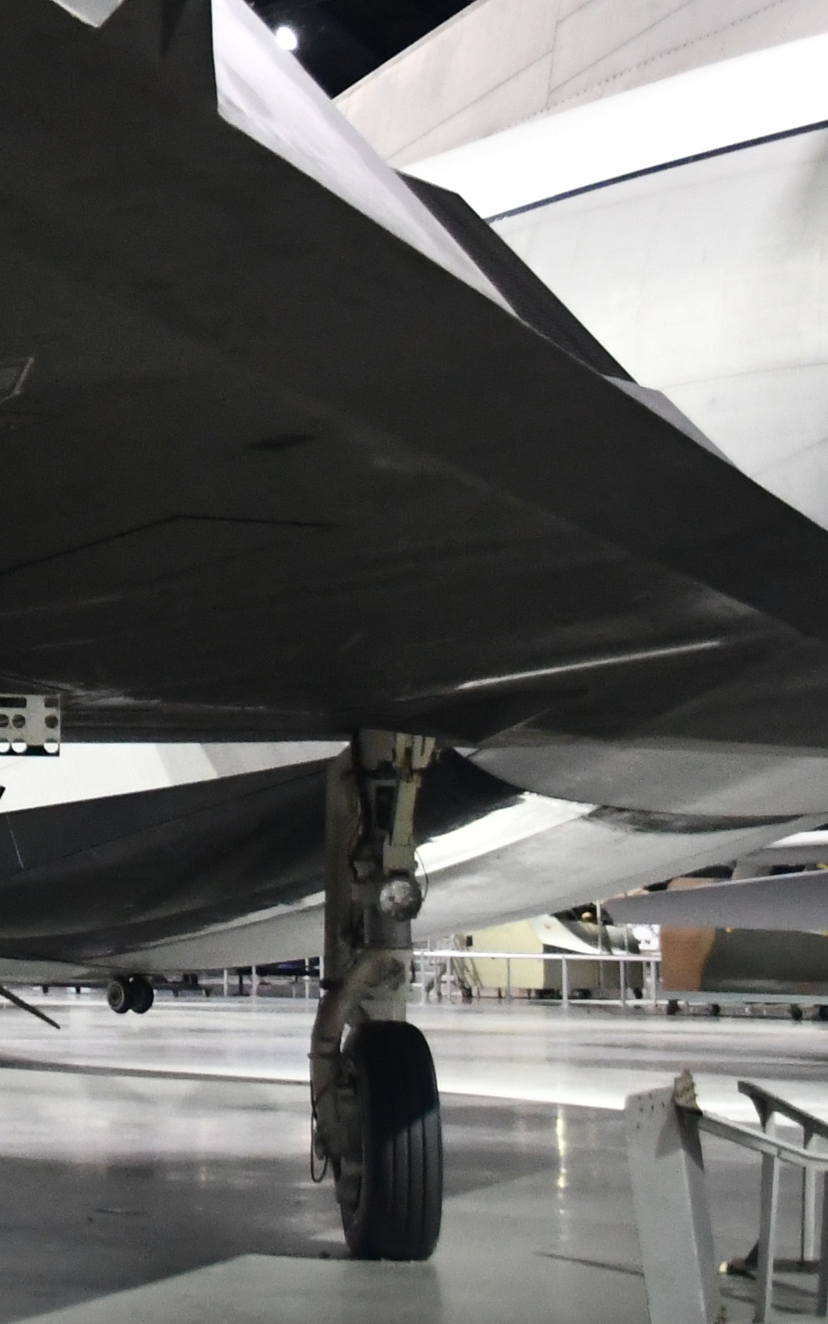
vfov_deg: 20.2
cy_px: 129
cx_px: -257
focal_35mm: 101
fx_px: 3646
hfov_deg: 12.5
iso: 3200
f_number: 3.5
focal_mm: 22
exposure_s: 1/80
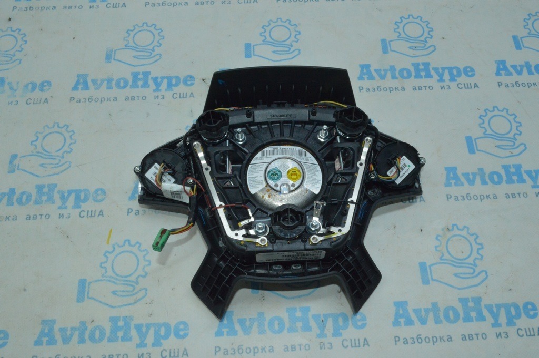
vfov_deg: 43.5
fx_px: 449
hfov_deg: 62.0
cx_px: 270
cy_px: 179
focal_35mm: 30
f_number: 25
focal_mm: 20
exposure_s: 1/40
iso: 2800
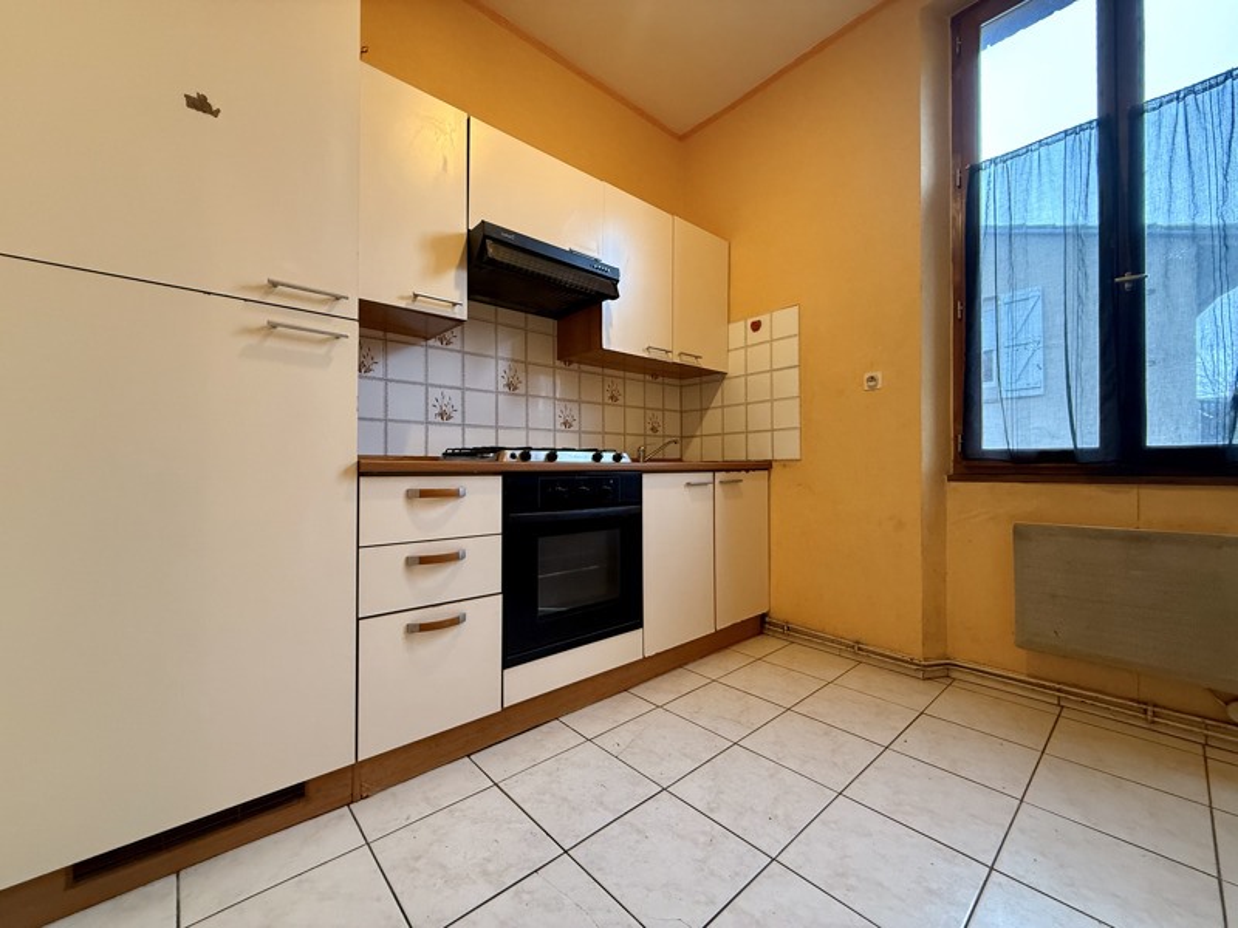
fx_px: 501
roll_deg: +0.1
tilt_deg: +0.9
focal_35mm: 14
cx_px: 619
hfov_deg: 102.1
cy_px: 464
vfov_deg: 85.7
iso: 320
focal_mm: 2.22
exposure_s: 1/50
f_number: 2.2
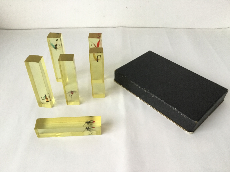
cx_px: 115
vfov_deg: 45.4
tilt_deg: -40.4
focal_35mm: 31
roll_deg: +1.6
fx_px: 206
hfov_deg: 58.4
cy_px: 86
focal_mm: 3.3
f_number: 2.4
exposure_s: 1/33
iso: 160
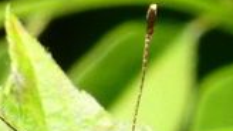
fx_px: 14429
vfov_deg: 0.5
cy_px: 308
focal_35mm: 2337
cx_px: 146
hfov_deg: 0.9
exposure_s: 1/80
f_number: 5.6
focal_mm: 74
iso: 80
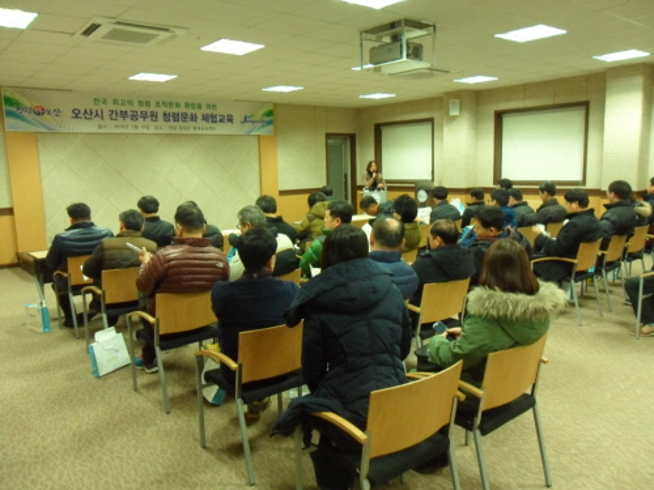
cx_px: 327
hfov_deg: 65.3
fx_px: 510
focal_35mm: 27
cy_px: 245
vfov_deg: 51.4
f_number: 3.5
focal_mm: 4.9
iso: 400
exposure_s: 1/20
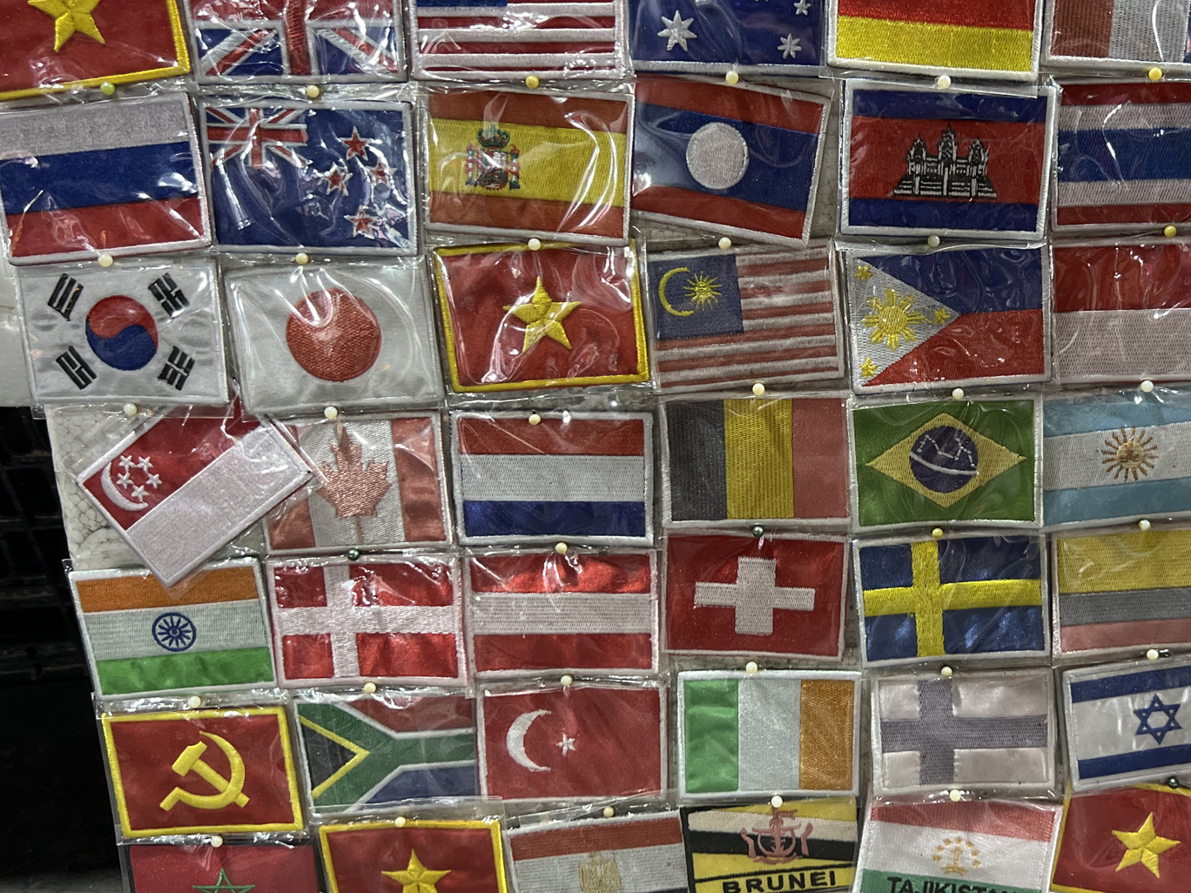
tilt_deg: -27.3
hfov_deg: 47.8
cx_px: 834
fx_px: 1307
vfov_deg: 37.7
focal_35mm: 38
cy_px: 437
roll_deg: +0.4
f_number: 1.5
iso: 320
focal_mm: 5.7
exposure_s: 1/50
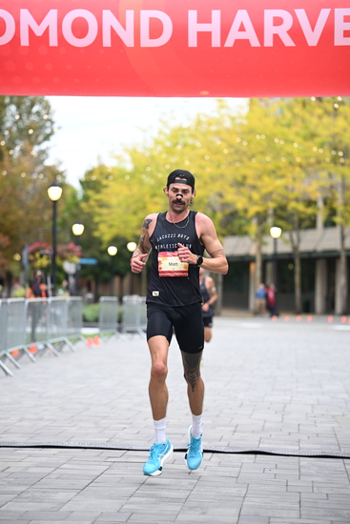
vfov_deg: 19.6
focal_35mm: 104
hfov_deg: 13.2
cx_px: 175
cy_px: 262
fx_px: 1516
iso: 1250
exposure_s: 1/640
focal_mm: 104
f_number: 2.8
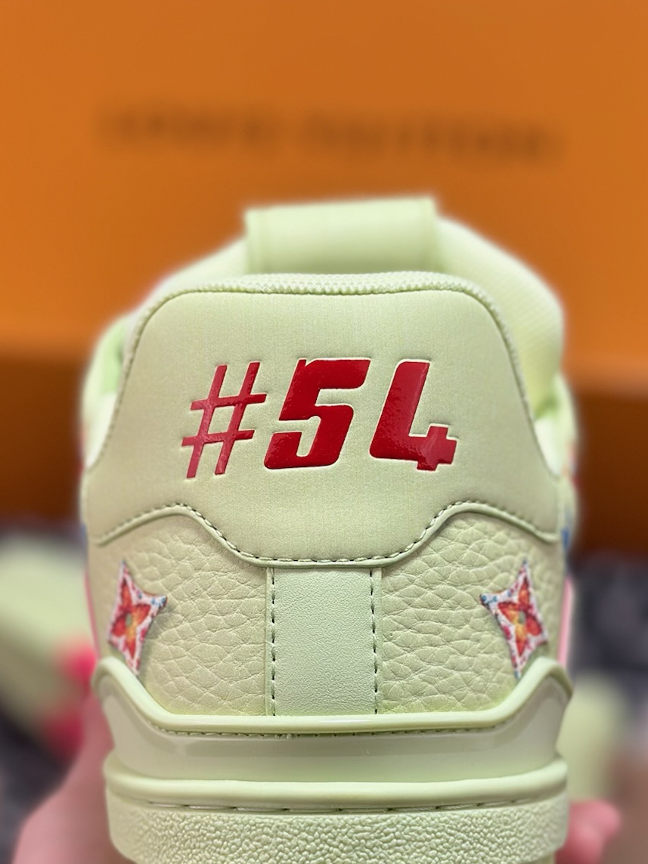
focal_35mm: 86
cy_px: 621
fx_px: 2147
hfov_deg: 17.2
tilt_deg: -57.0
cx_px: 340
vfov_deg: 22.6
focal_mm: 6.86
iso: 80
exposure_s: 1/1095
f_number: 1.78
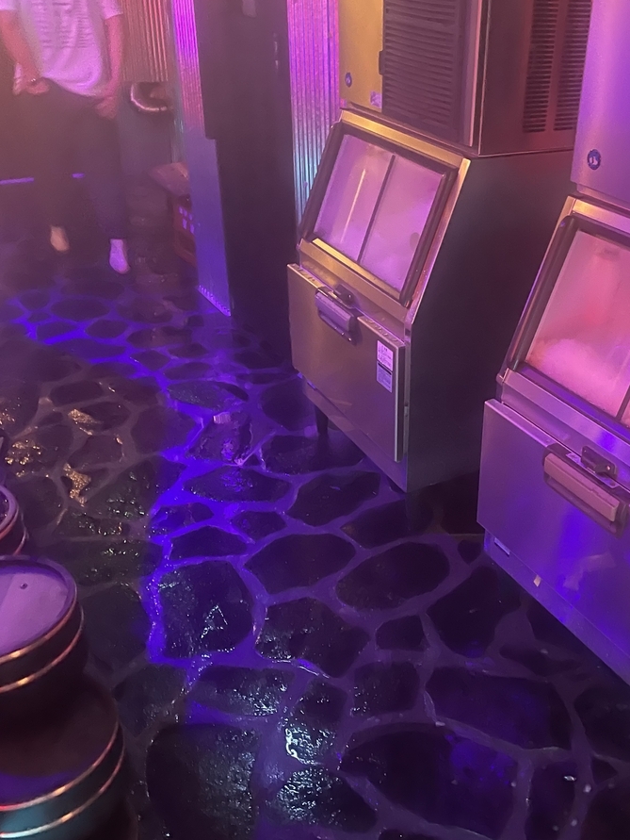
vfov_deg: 52.6
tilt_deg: -29.4
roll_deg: -3.1
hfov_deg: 39.8
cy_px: 423
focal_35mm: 35
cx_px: 460
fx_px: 849
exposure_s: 1/17
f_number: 1.6
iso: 1000
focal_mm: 4.2
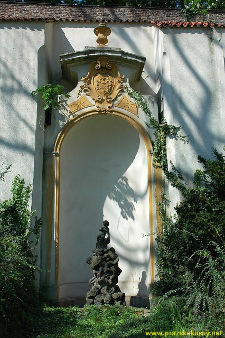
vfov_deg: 53.2
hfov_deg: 36.8
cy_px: 169
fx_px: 338
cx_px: 112
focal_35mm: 36
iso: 200
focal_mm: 24
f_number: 10
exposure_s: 1/250
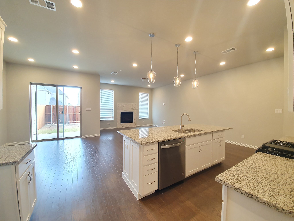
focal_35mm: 13
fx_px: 110
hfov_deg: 106.2
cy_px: 110
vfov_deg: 89.9
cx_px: 147
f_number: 2.2
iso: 200
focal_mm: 1.8
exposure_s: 1/60
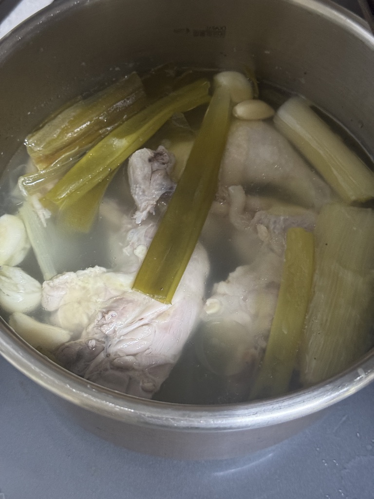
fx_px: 691
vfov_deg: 39.7
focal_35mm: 48
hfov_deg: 30.3
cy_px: 250
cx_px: 187
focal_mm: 6.76
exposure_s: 1/40
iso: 400
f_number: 1.78
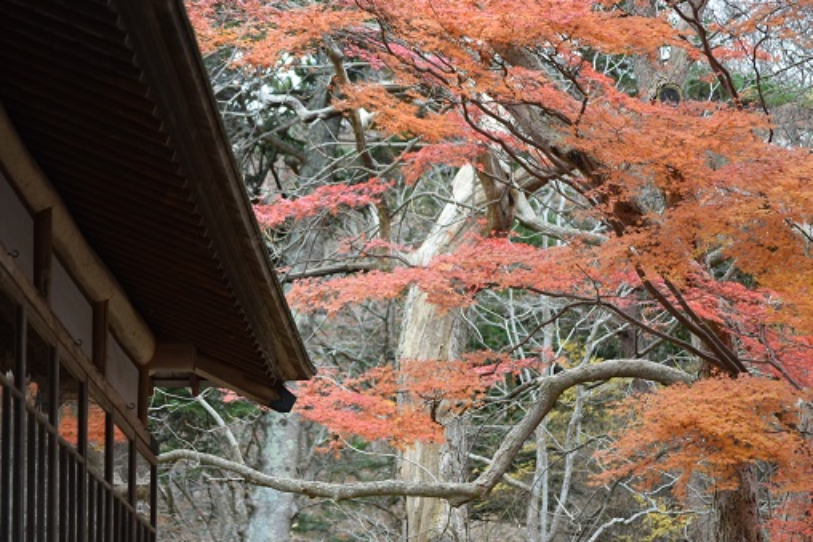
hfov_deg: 13.6
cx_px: 426
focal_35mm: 151
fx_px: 3402
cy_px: 288
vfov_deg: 9.1
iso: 400
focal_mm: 85
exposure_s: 1/100
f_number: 5
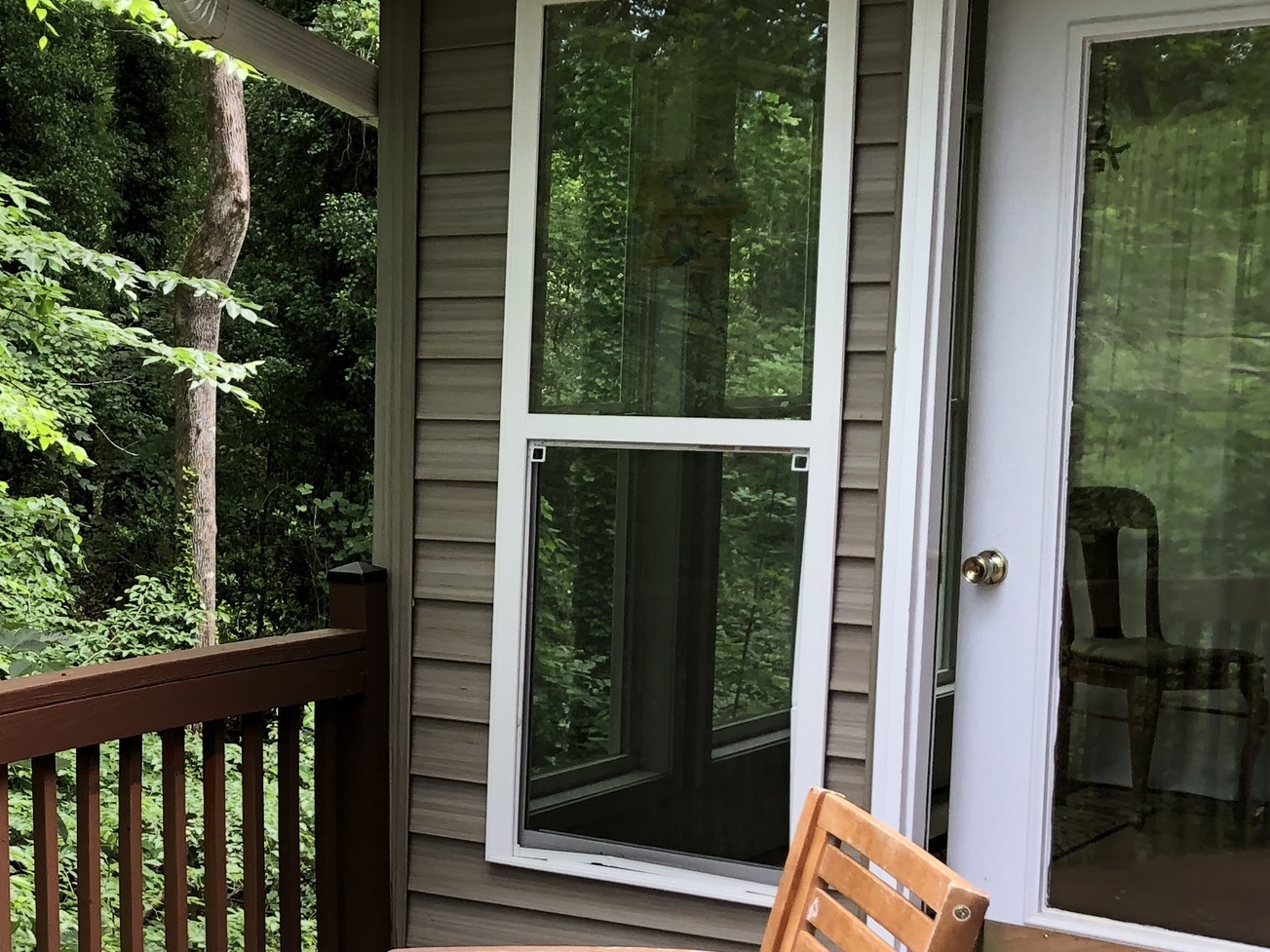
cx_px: -52
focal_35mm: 66
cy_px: 594
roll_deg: -1.7
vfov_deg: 22.2
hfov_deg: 27.4
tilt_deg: -5.3
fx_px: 2421
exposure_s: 1/120
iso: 40
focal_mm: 3.99
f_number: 1.8
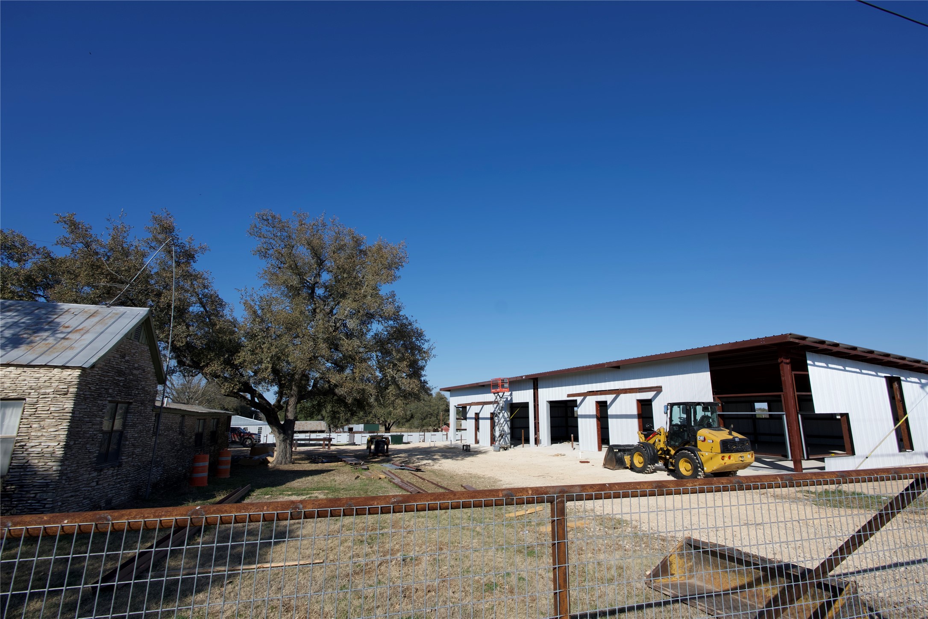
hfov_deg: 90.0
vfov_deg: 67.4
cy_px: 310
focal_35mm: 18
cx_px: 464
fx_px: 464
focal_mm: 12
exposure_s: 1/400
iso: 100
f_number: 8
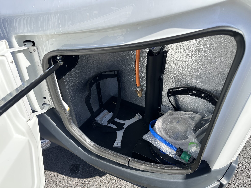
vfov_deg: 56.8
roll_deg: +1.4
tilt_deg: -37.4
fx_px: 174
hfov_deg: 71.6
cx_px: 126
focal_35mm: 24
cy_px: 94
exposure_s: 1/1845
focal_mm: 6.86
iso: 80
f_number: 1.78
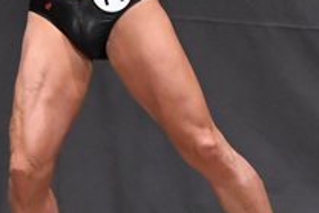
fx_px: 7156
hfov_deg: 2.6
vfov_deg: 1.7
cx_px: 188
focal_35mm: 807
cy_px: -12
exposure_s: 1/400
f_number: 5.6
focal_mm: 145
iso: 6400
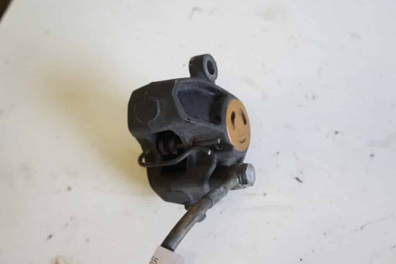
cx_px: 198
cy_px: 132
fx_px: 330
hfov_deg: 61.9
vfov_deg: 43.6
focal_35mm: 30
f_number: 4
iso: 800
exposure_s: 1/60
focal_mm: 20
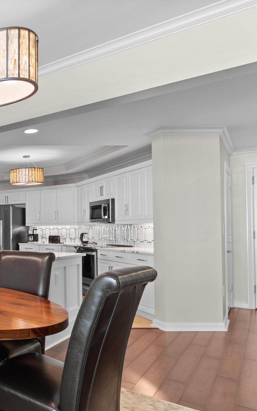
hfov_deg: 32.8
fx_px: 325
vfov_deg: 64.5
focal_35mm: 29
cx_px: -72
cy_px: 225
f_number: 4.8
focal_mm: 11.5
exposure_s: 1/3
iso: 100
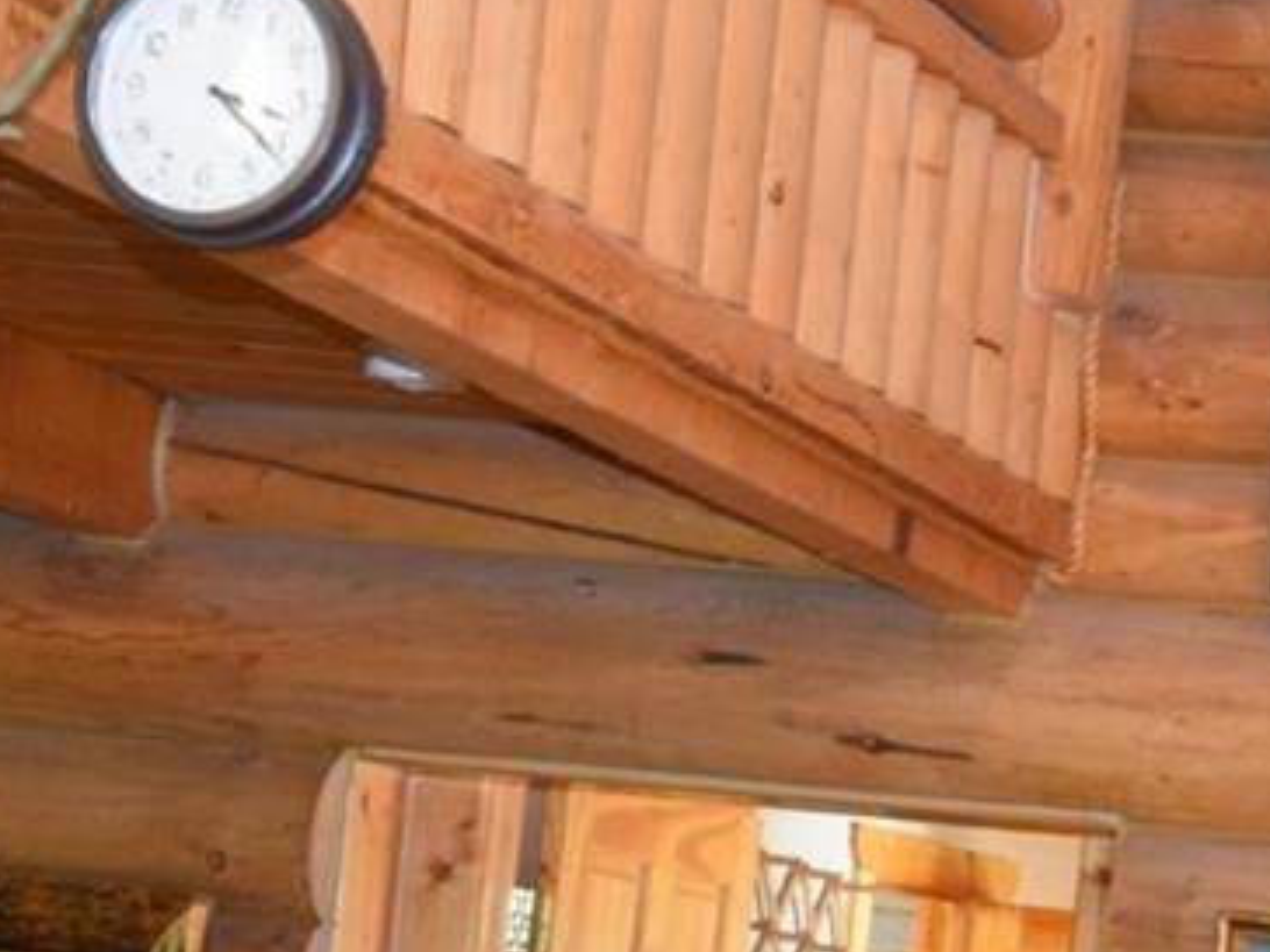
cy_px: 949
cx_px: 937
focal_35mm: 154
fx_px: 5650
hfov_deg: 12.8
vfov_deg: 9.6
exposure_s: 1/60
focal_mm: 24
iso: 800
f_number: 4
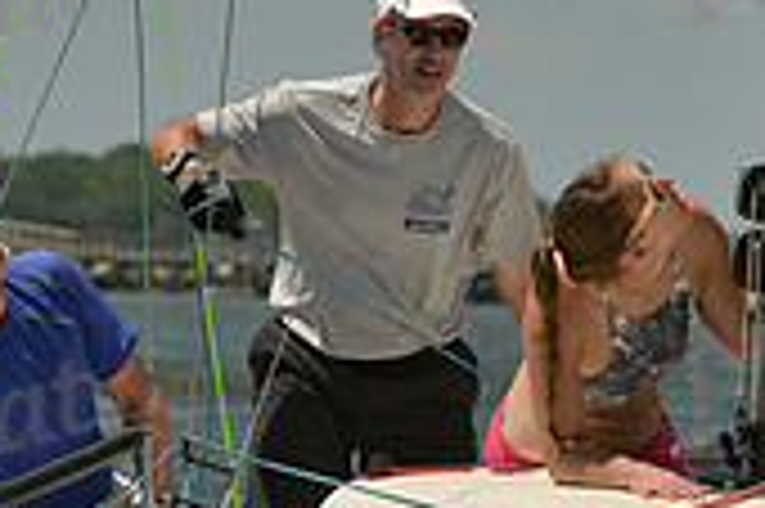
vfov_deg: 2.0
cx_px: 450
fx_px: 14499
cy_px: 618
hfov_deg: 3.0
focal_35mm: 683
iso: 280
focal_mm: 200
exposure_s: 1/1250
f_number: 10
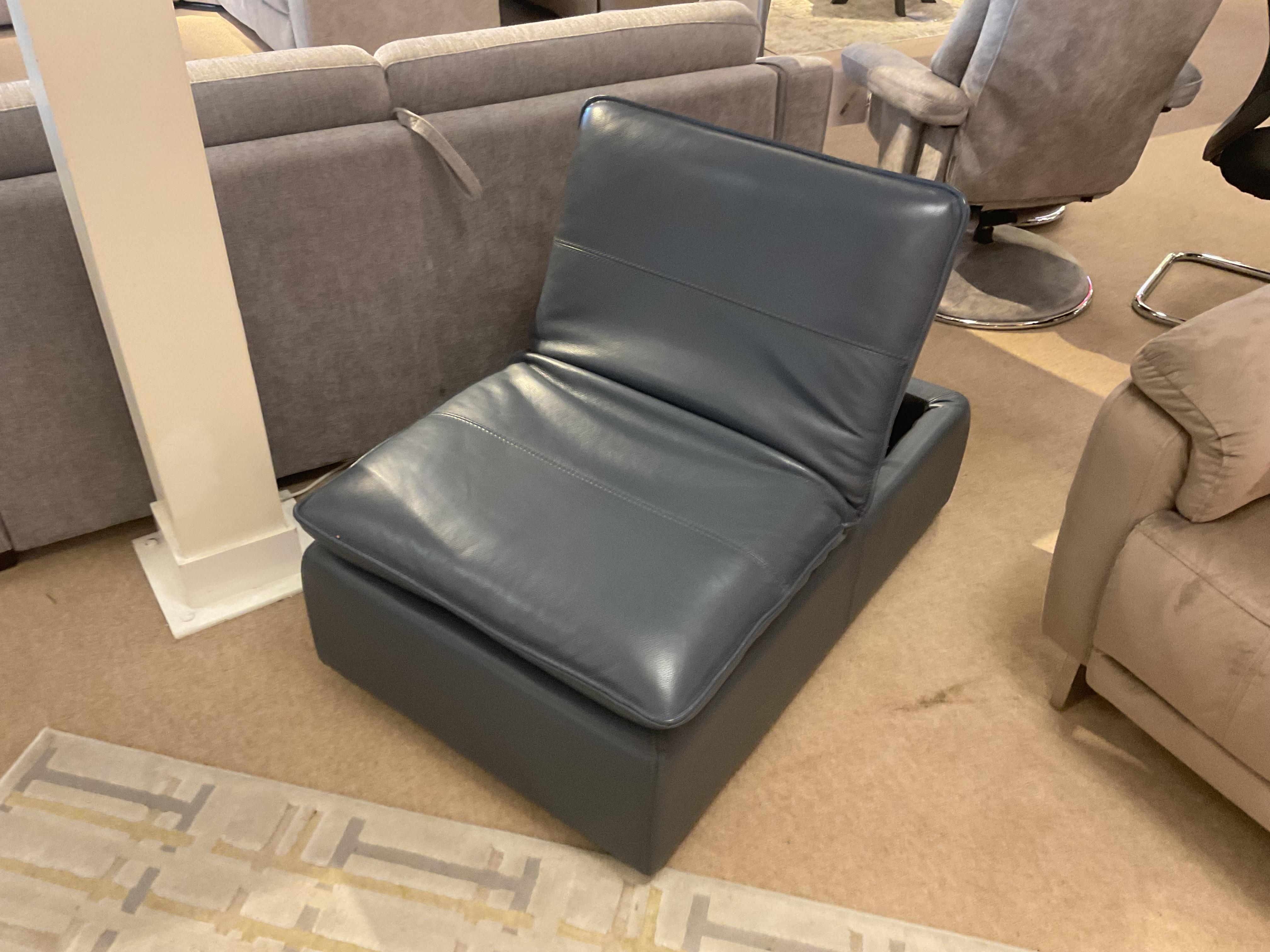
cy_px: 476
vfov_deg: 48.2
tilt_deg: -36.3
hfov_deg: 61.7
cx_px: 635
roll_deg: -1.5
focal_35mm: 29
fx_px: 1064
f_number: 1.8
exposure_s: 1/50
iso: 160
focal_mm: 3
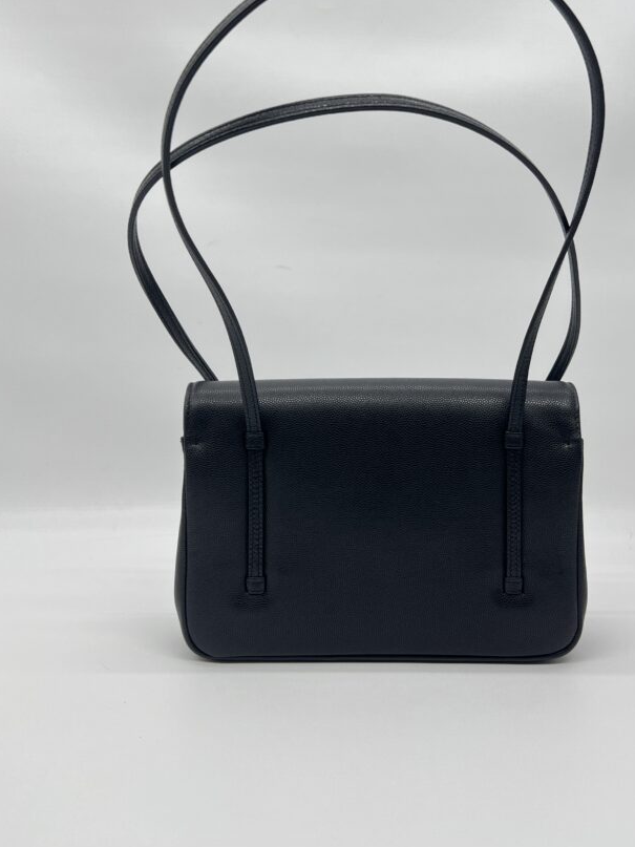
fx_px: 807
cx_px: 364
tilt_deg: -4.8
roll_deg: -0.9
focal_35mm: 33
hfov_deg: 42.8
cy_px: 367
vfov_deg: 55.2
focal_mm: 5.7
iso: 32
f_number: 1.5
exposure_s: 1/117
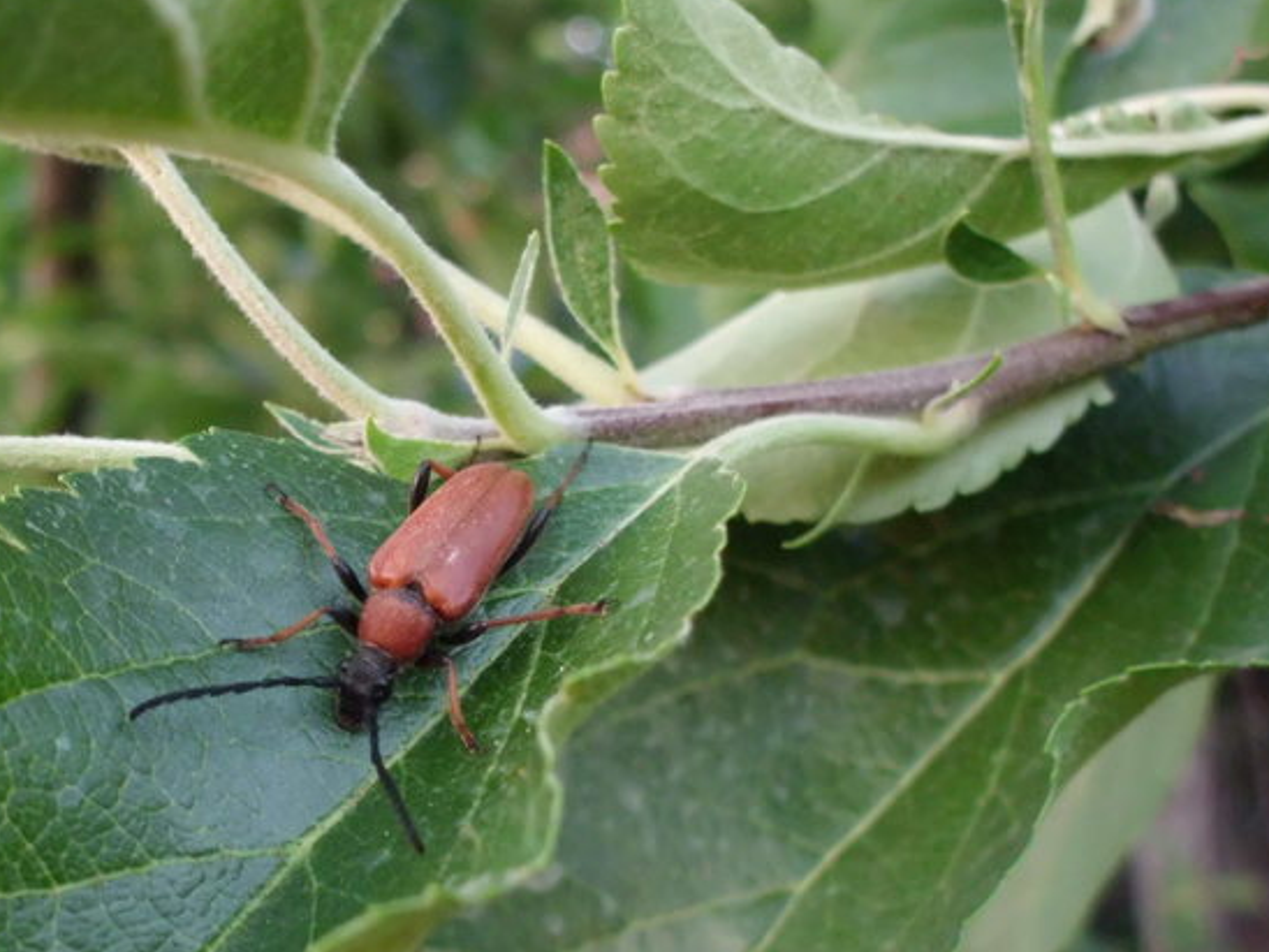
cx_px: 439
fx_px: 2053
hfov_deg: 34.1
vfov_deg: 26.1
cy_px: 565
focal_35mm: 56
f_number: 2.9
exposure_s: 1/60
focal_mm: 6.3
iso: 400
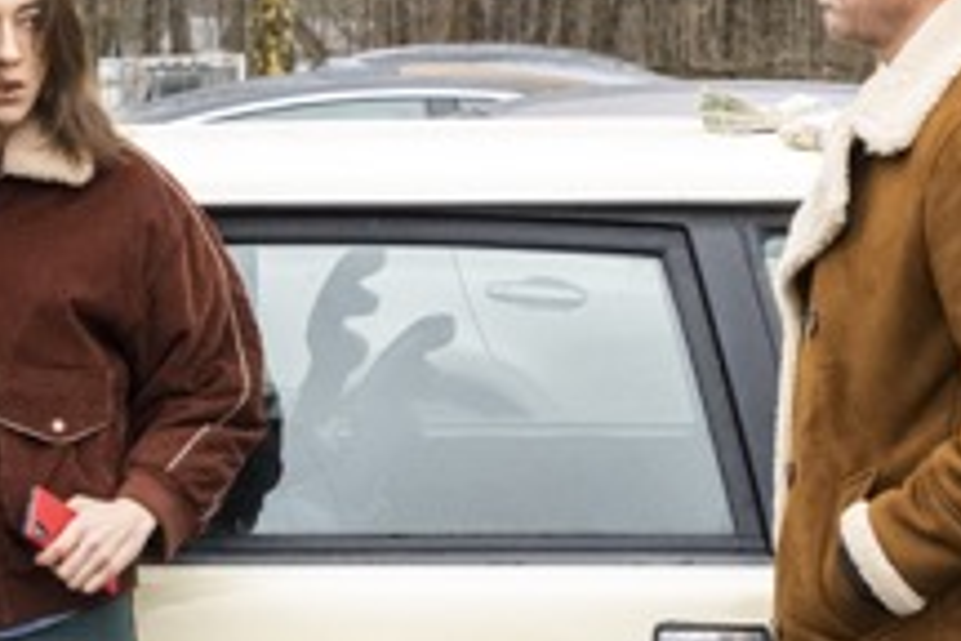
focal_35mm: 146
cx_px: 133
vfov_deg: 9.4
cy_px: 318
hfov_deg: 13.9
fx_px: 3897
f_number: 6.3
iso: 4000
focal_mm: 42
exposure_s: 1/1600
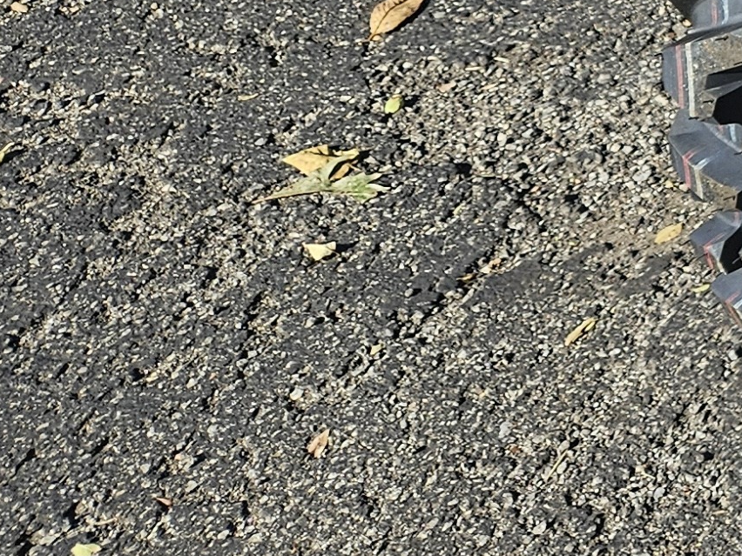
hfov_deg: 14.0
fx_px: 2315
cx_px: 1670
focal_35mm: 108
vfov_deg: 12.3
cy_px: -514
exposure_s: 1/841
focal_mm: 5.4
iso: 25
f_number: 1.8
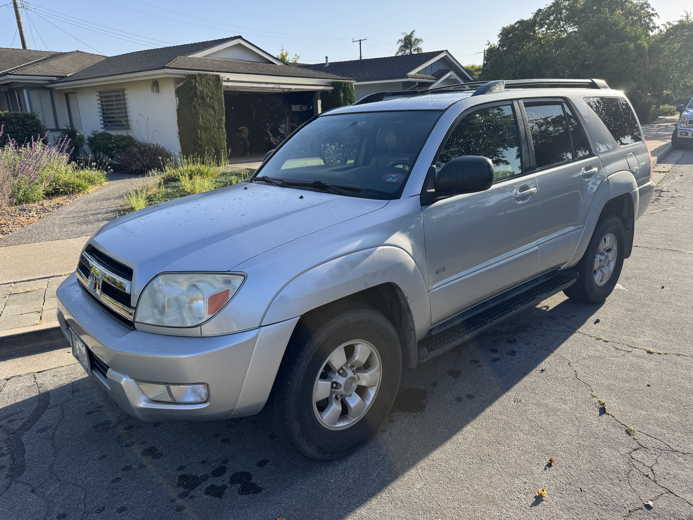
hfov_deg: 71.6
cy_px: 260
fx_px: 480
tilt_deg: -15.2
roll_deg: +2.0
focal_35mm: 24
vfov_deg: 56.8
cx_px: 346
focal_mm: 6.76
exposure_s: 1/1488
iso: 80
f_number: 1.78
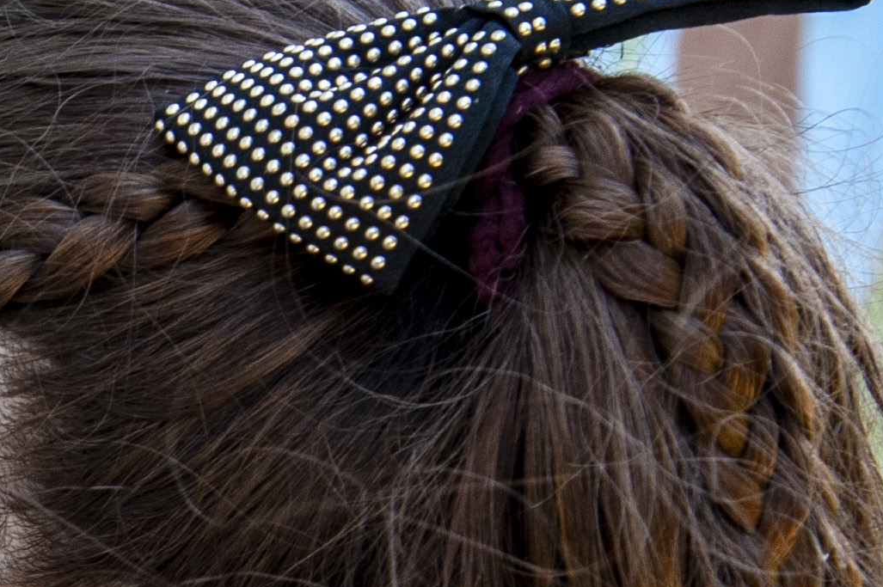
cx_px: -539
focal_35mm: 257
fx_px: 6298
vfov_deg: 5.3
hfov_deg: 7.8
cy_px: 1086
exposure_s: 1/160
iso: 800
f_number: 10
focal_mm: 62
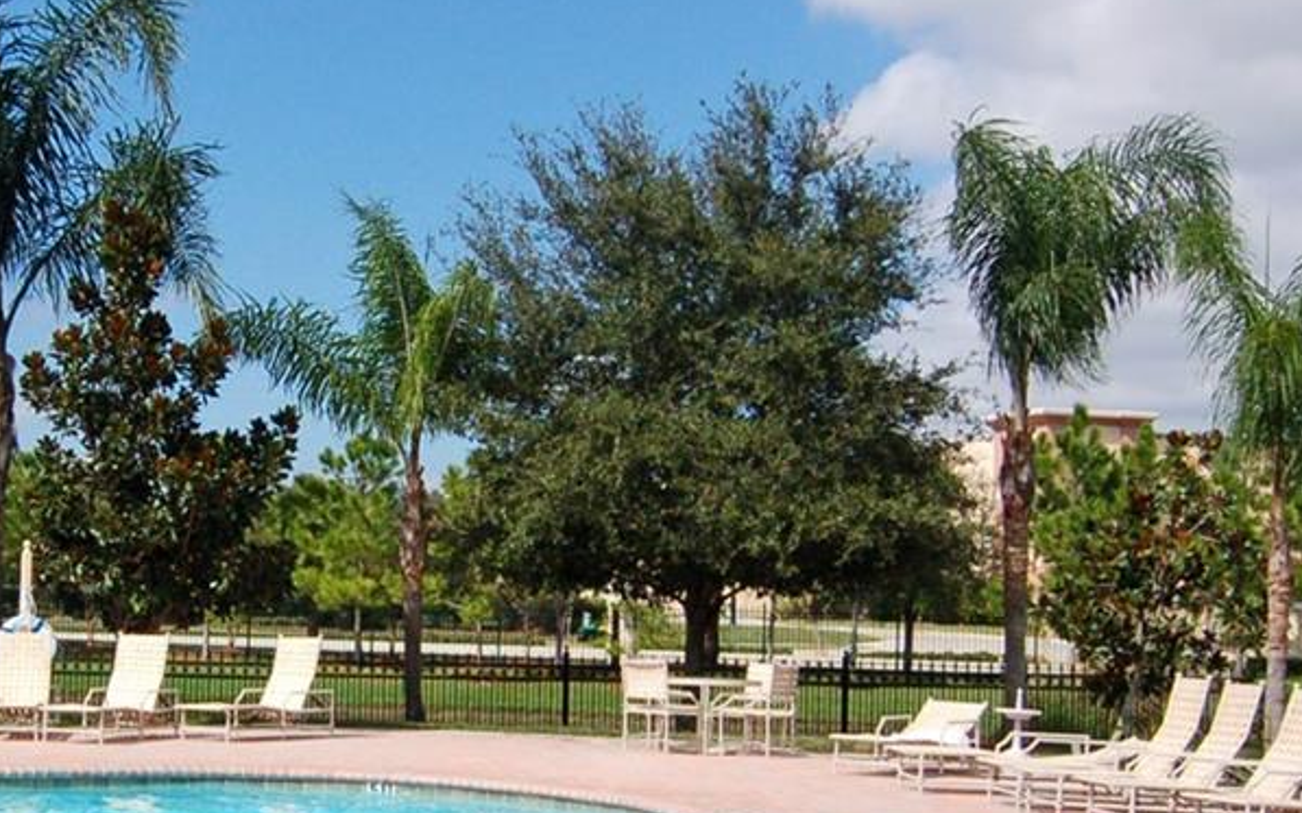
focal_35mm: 61
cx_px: 329
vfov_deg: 21.1
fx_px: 2177
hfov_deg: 32.7
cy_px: 537
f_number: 13
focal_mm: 15
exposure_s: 1/500
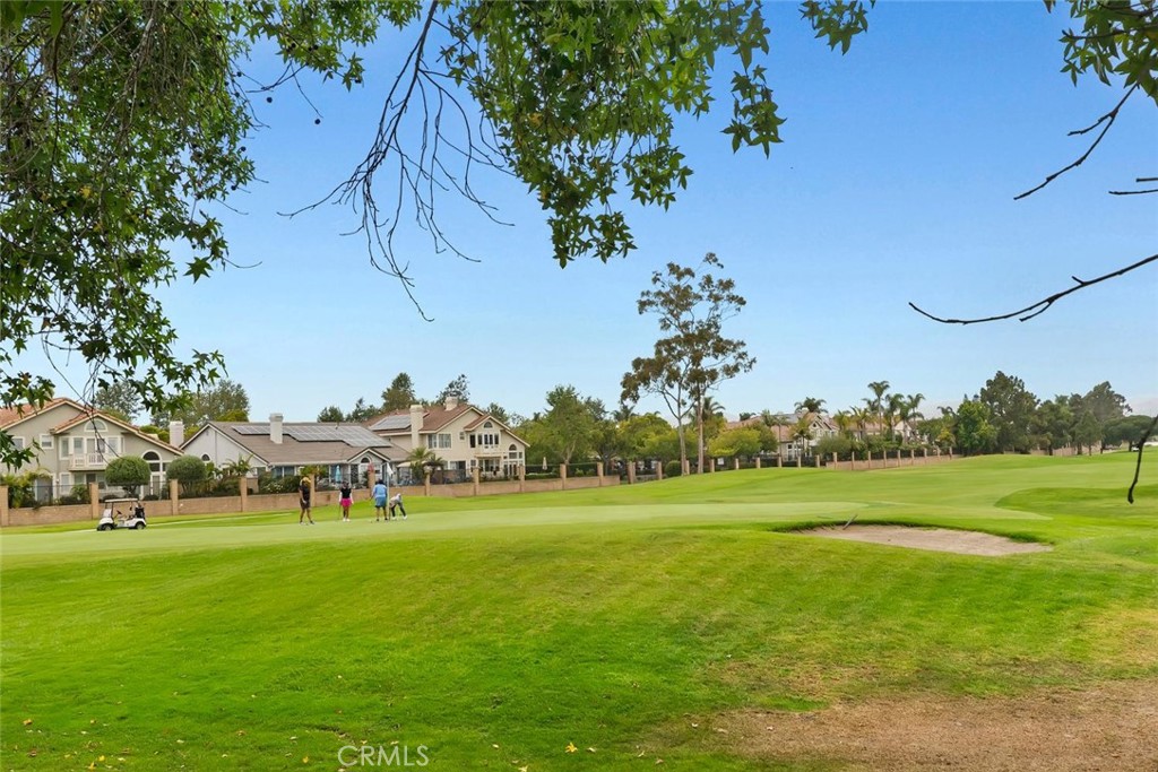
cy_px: 386
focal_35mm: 36
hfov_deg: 53.1
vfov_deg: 36.9
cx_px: 579
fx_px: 1158
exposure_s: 1/320
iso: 250
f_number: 10
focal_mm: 24
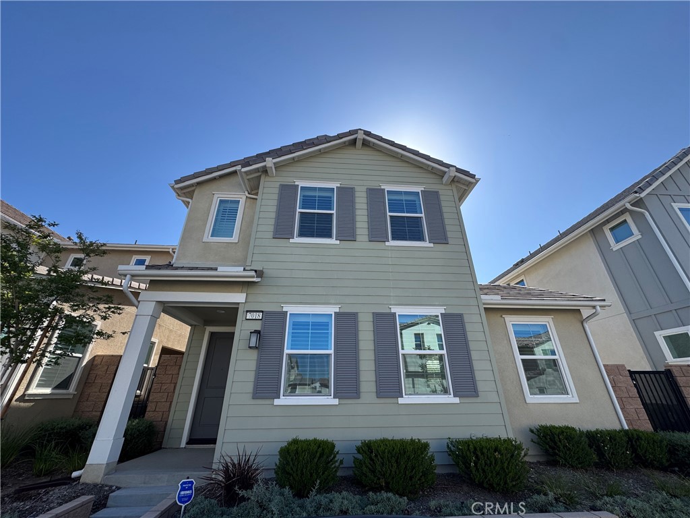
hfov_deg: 102.1
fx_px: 279
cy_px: 259
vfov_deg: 85.7
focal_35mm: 14
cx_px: 345
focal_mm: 2.22
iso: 50
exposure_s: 1/993
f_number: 2.2
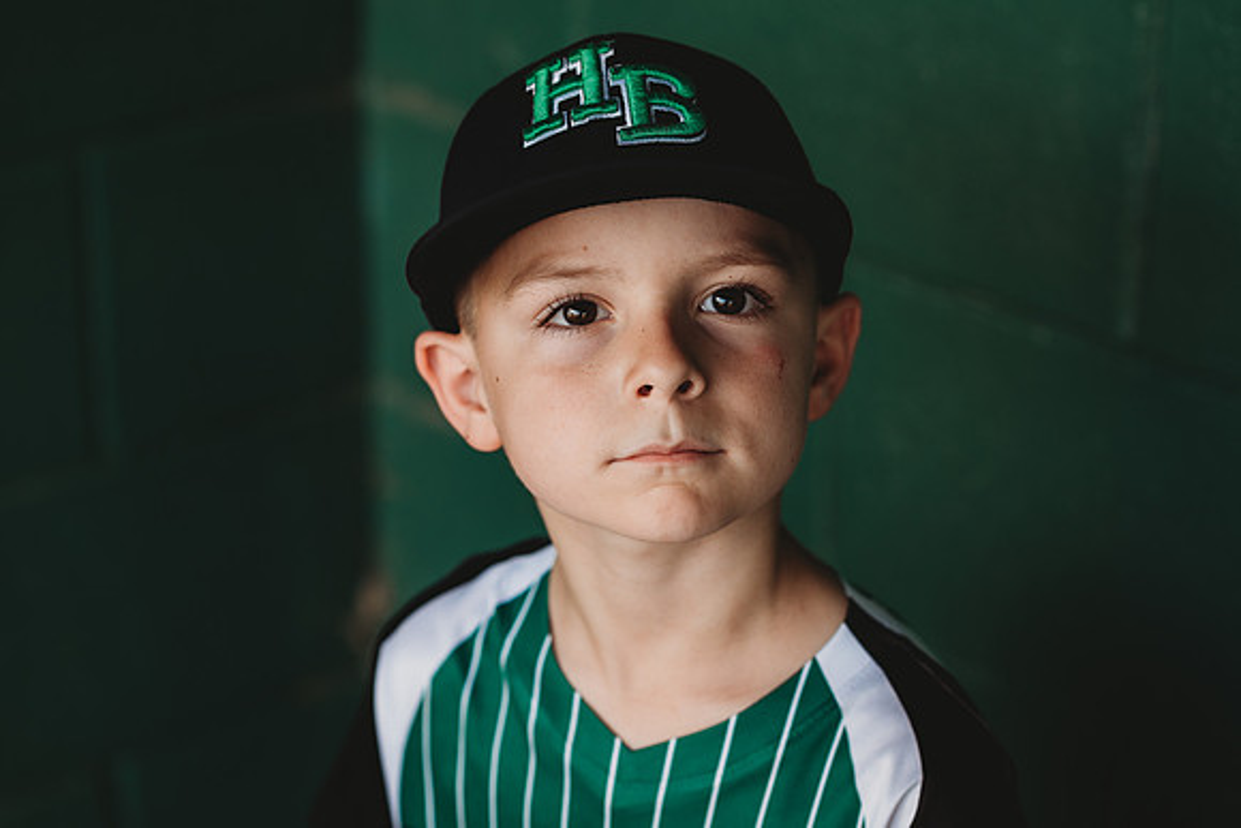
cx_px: 620
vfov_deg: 16.1
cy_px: 414
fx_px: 2931
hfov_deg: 23.9
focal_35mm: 85
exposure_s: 1/250
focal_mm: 85
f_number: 2.8
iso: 320
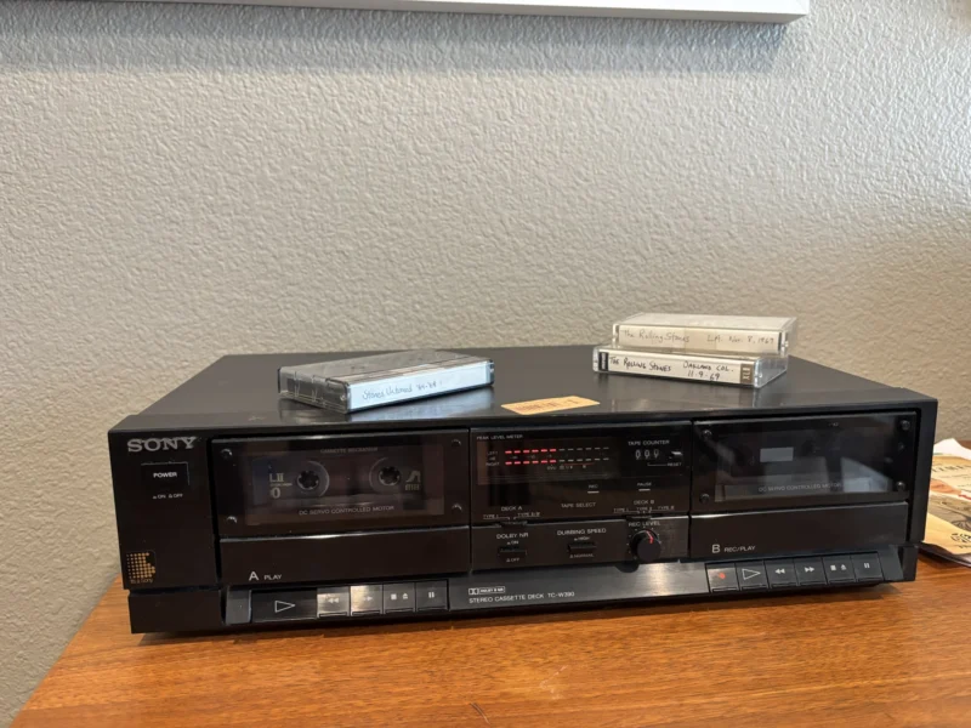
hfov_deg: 67.3
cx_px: 486
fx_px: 729
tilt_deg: -11.5
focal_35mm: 26
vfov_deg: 53.1
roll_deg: +0.6
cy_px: 364
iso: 320
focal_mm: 5.96
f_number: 1.6
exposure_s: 1/60
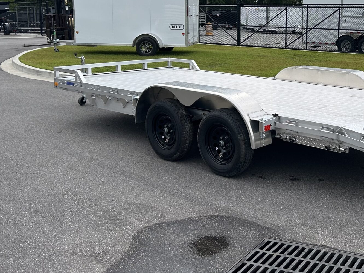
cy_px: 67
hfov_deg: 36.6
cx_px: 302
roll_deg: -0.1
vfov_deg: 28.7
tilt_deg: -6.0
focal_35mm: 50
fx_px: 526
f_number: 1.5
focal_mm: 5.7
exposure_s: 1/932
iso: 50
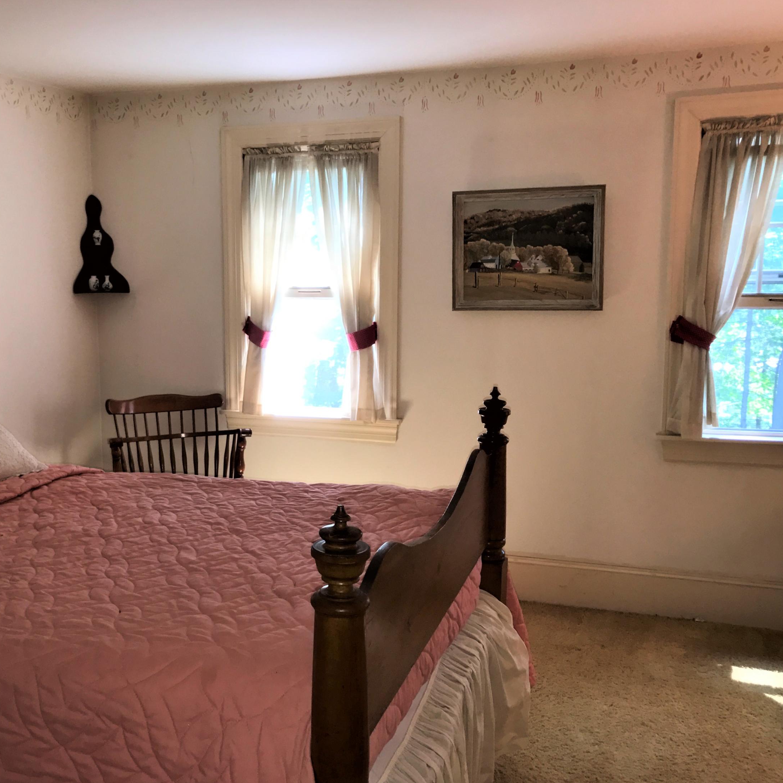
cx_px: 281
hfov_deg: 47.9
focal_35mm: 34
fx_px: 870
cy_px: 402
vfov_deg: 48.4
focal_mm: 3.99
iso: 25
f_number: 1.8
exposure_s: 1/30
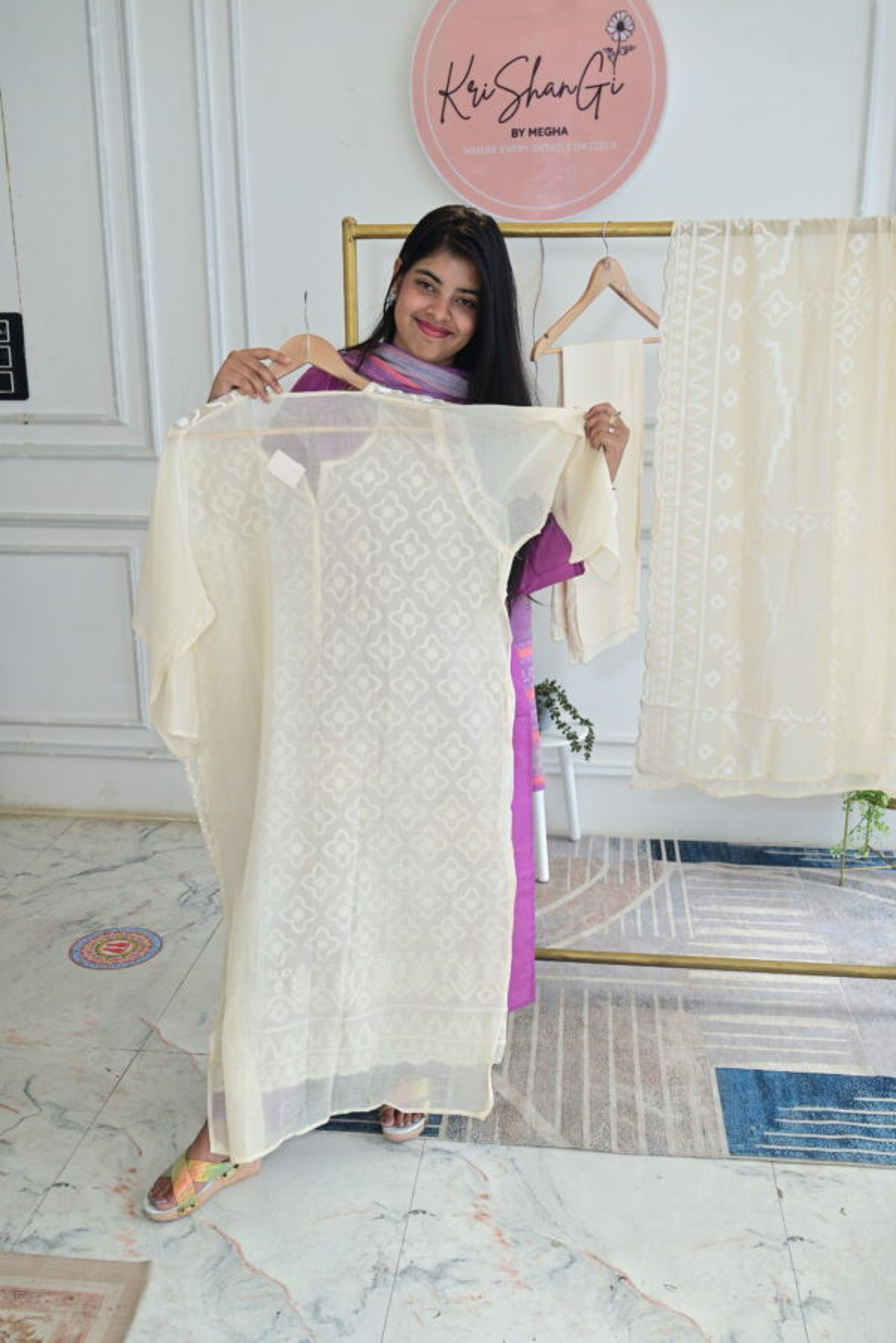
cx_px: 448
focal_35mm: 34
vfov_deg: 55.8
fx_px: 1268
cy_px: 672
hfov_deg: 38.9
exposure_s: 1/160
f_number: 6.3
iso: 320
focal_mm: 34
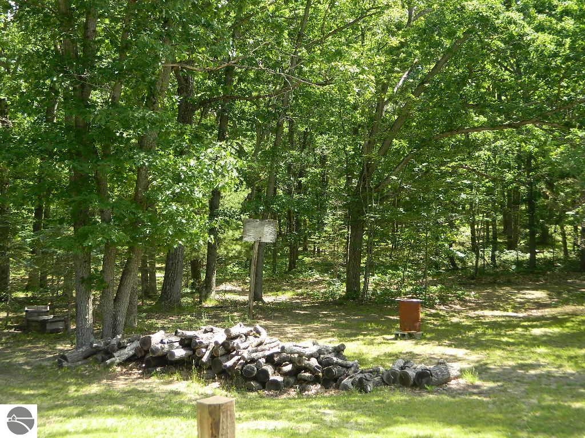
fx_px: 794
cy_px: 219
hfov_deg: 40.4
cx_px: 292
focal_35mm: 47
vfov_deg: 30.9
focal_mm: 8.4
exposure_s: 1/100
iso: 80
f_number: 3.6
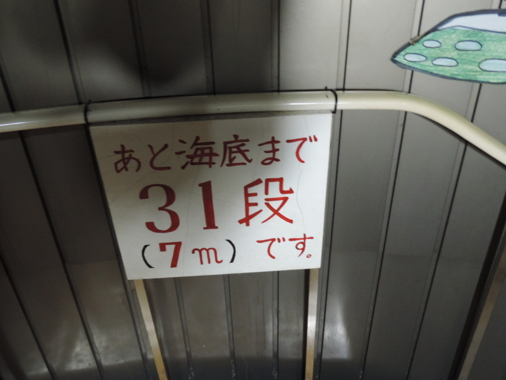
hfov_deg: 60.0
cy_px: 190
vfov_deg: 46.8
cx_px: 253
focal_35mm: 30
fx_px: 439
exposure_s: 1/8
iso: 720
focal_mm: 5.3
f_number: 3.1
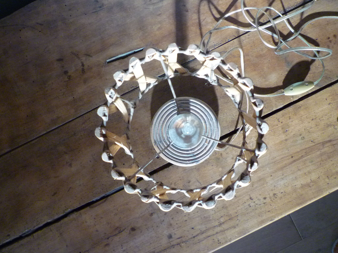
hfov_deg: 61.7
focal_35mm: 29
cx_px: 169
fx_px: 283
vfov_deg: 48.2
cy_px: 126
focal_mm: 5.2
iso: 400
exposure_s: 1/30
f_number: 3.3
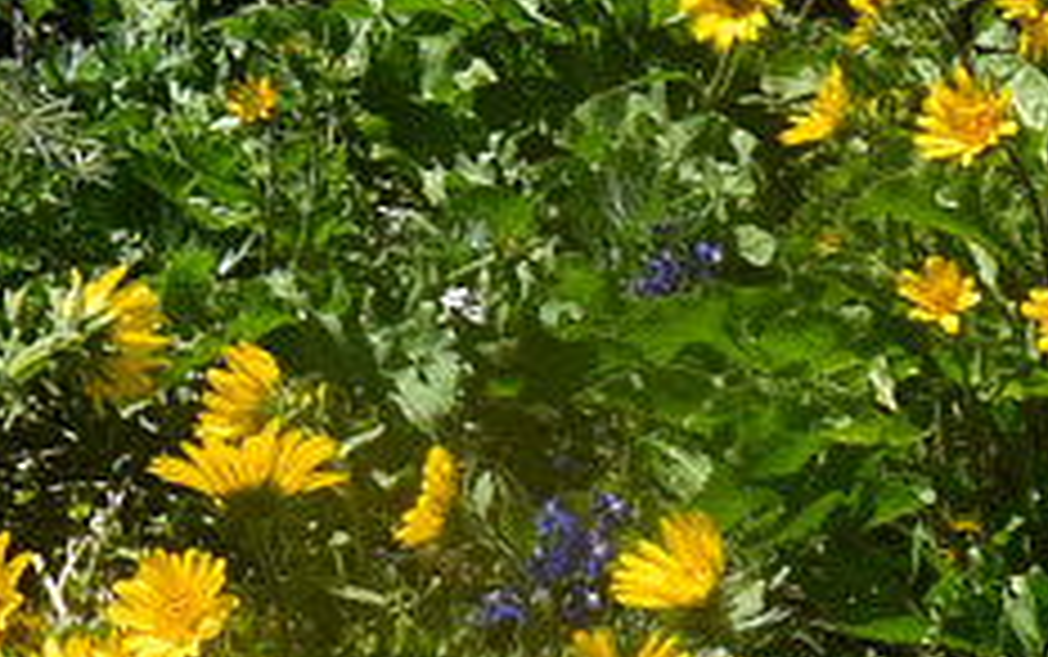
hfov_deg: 9.7
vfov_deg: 6.2
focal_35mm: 189
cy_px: -1508
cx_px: -1570
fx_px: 5402
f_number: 11
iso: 320
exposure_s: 1/500
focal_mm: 18
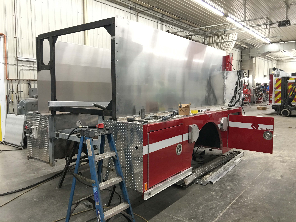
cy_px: 111
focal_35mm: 29
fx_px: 248
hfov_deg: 61.7
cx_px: 148
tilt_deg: -3.9
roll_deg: +0.1
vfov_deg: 48.2
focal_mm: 4.15
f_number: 2.2
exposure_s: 1/15
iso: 64
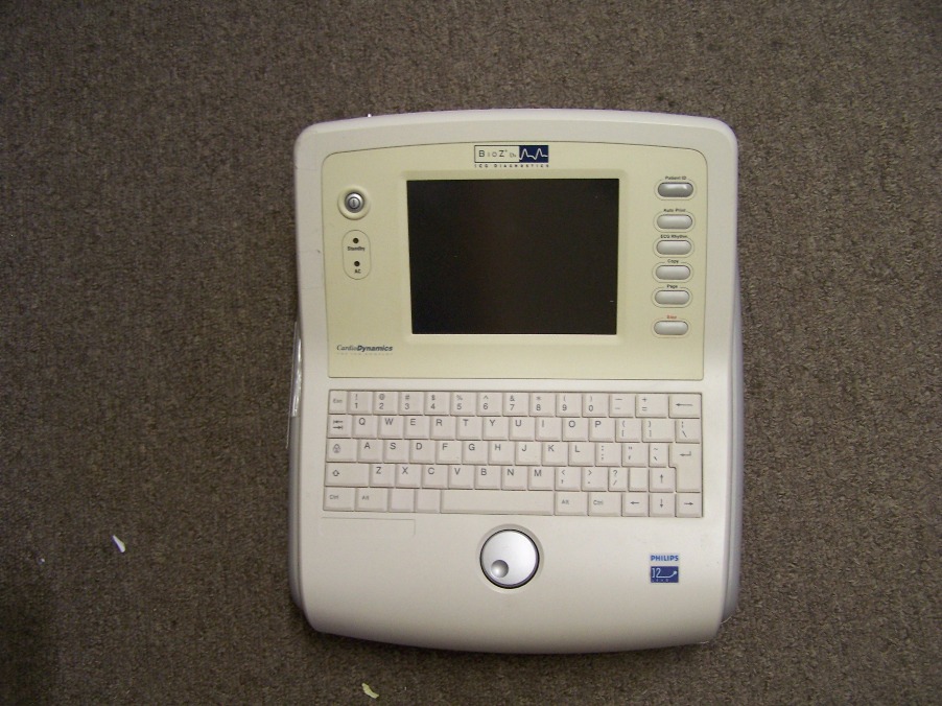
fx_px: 1034
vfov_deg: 37.7
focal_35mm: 38
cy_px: 353
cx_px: 471
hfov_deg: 49.0
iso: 140
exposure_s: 1/25
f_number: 2.8
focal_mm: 6.3
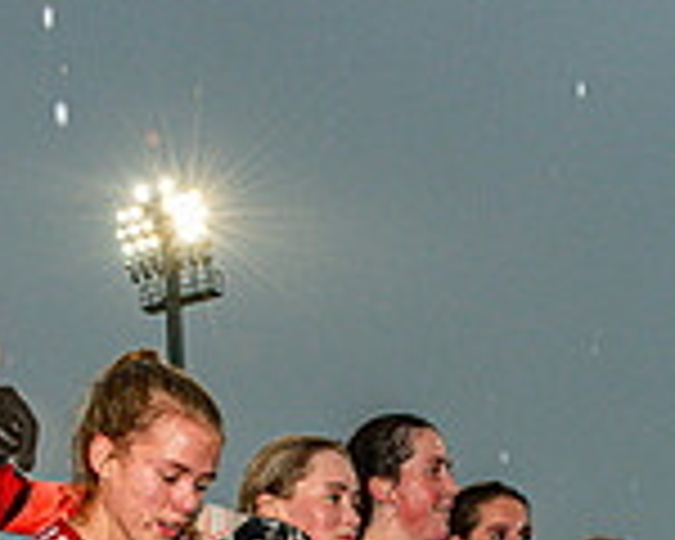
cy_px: 801
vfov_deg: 16.2
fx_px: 1738
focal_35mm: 87
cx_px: 436
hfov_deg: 21.9
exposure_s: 1/200
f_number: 5.6
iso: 1600
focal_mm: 24
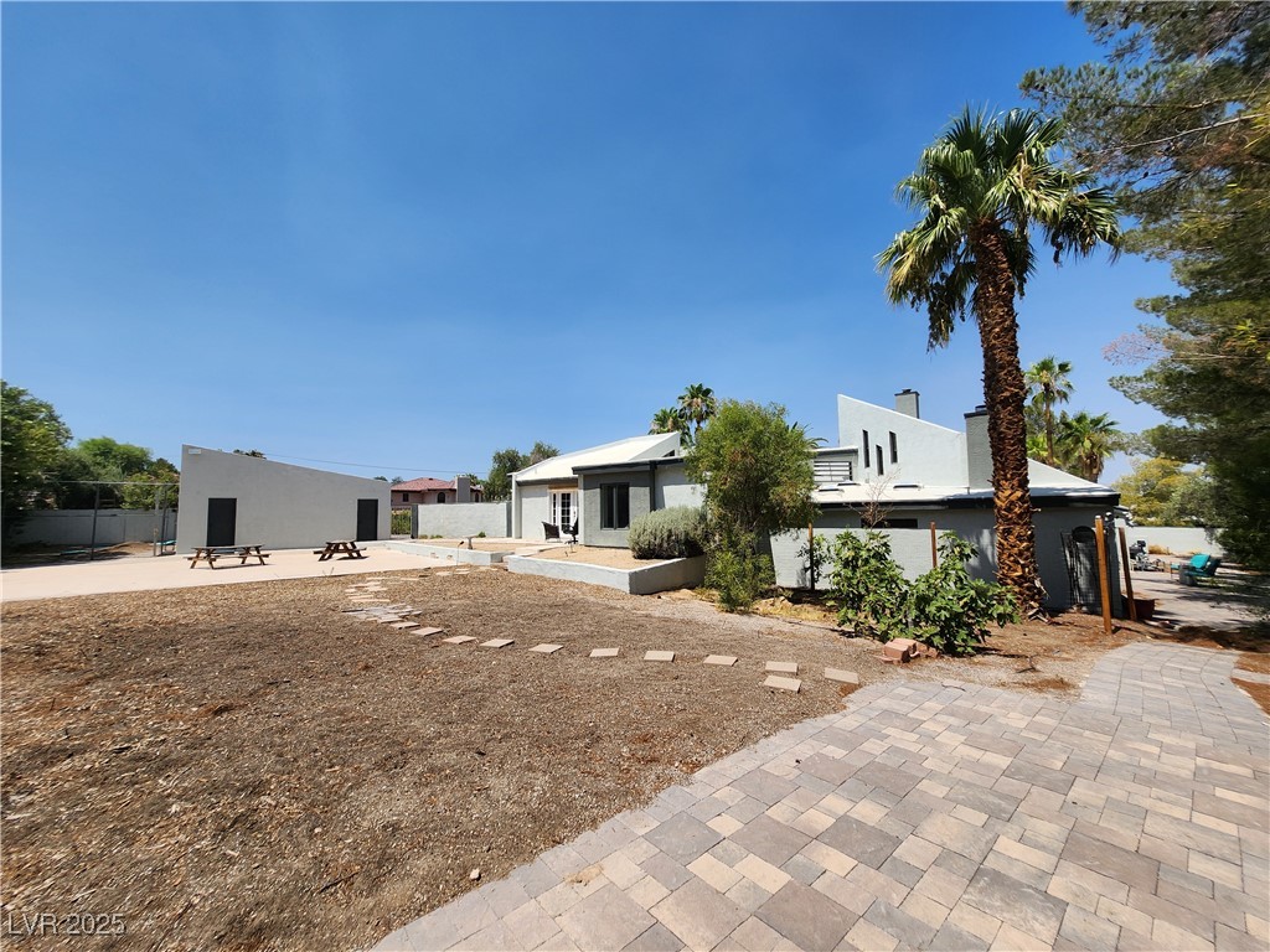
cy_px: 476
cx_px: 635
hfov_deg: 106.2
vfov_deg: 89.9
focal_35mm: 13
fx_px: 477
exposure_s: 1/1597
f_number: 2.2
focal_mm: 1.74
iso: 32
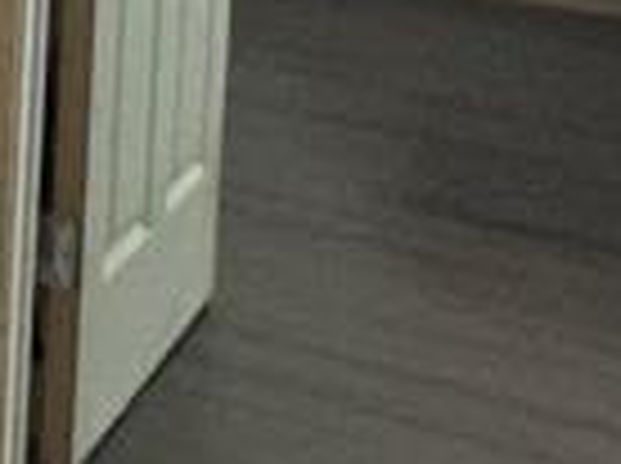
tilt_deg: -2.9
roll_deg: -0.5
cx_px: -1346
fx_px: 1862
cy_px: -469
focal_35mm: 104
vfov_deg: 12.5
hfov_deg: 10.7
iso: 640
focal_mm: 2.22
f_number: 2.2
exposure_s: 1/60
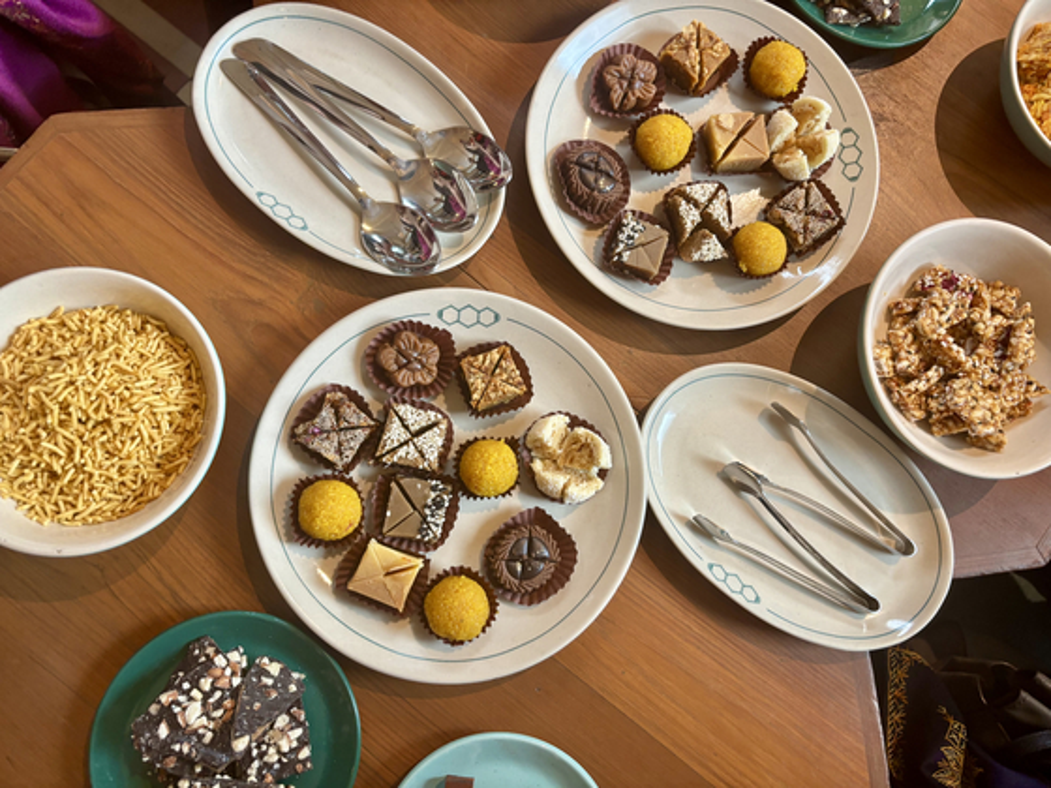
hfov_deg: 67.3
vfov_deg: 53.1
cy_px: 394
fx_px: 789
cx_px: 526
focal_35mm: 26
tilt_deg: -78.9
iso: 125
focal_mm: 5.96
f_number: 1.6
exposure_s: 1/50
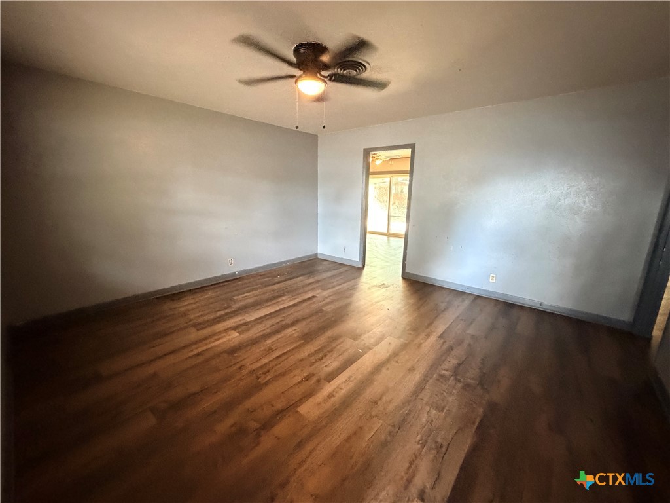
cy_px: 252
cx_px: 335
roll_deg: -0.8
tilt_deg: -12.2
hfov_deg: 102.1
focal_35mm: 14
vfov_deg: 85.7
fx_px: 271
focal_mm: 2.22
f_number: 2.2
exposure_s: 1/60
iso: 1250
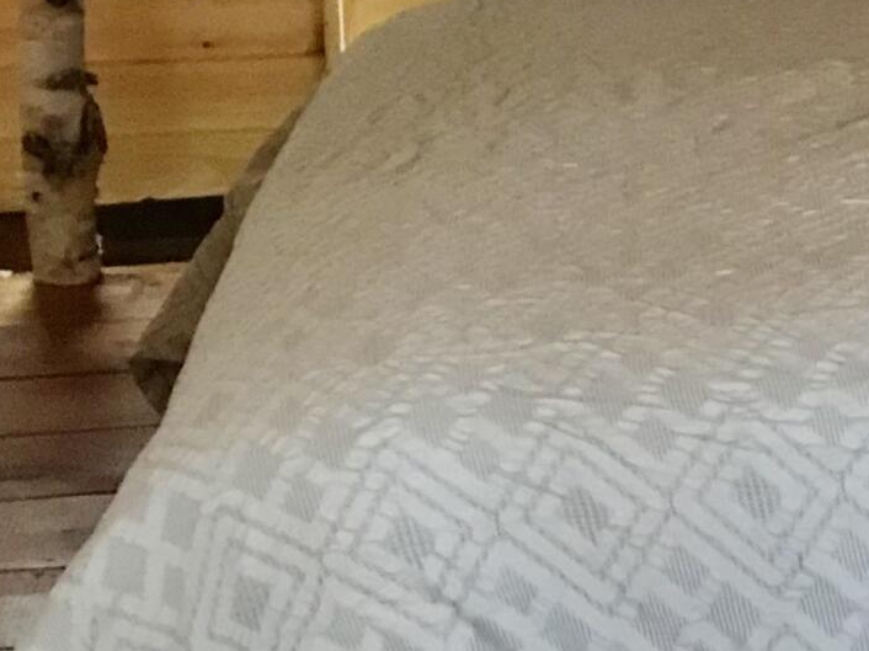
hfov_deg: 15.5
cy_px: -9
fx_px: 2986
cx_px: 1207
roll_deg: +0.0
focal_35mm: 119
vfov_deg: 12.3
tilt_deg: -11.7
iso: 100
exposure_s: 1/15
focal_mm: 3.99
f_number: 1.8
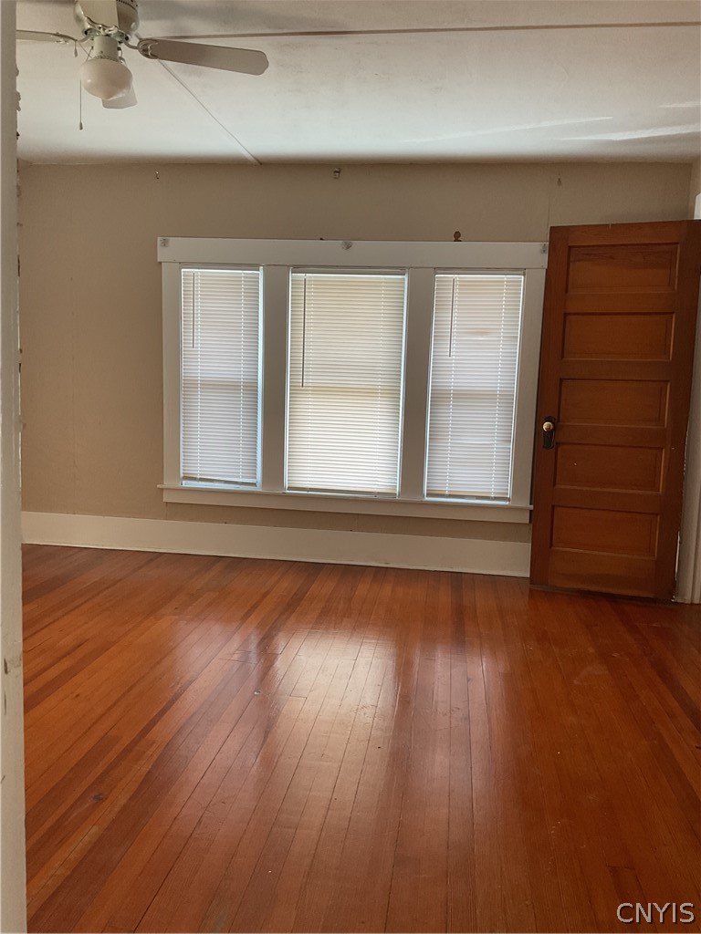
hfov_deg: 48.2
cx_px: 350
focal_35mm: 29
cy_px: 467
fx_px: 783
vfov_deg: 61.7
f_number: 1.8
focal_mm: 3
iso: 64
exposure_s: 1/60
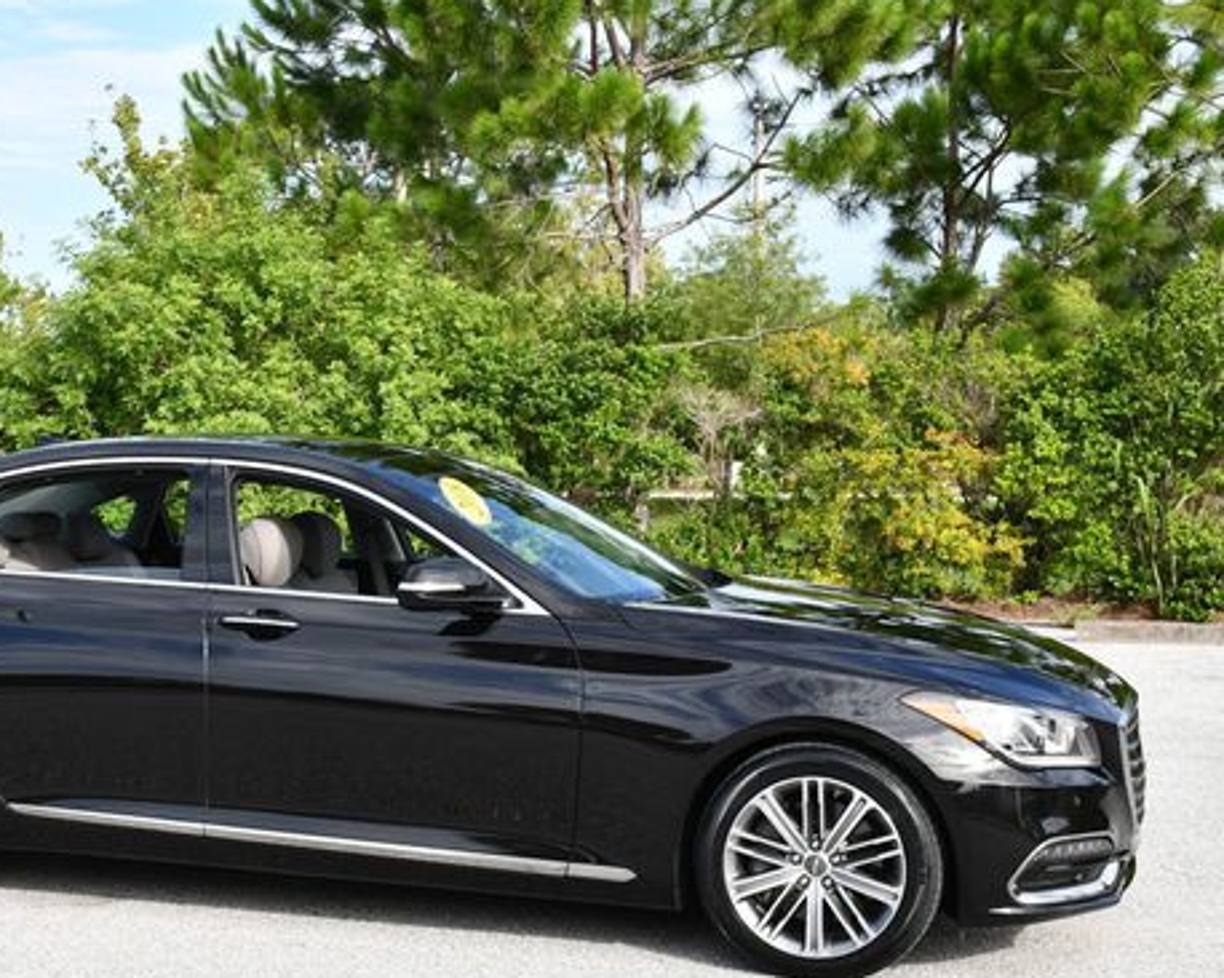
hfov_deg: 29.8
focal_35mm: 63
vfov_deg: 24.2
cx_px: 412
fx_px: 2281
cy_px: 558
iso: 200
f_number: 8
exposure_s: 1/250
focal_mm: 24
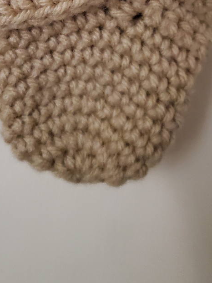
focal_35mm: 67
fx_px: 547
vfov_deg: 26.0
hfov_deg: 21.9
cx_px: 93
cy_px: -52
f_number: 1.5
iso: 640
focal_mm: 4.3
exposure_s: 1/39
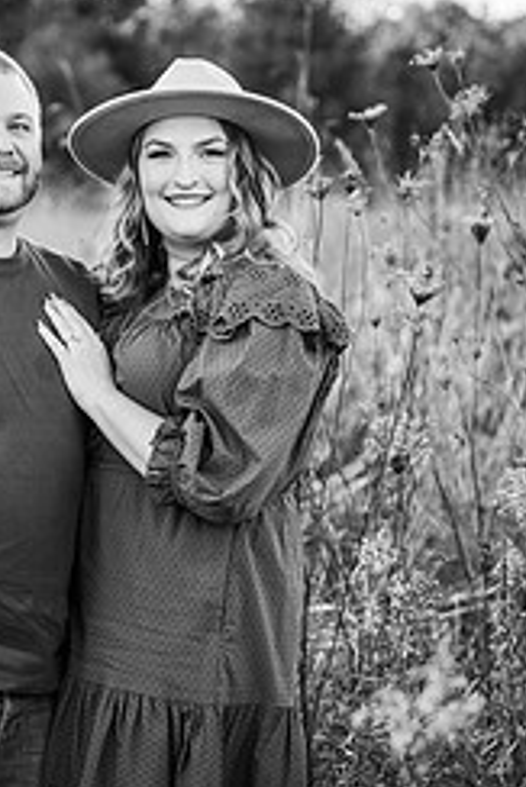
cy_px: 419
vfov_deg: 15.9
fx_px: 2823
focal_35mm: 129
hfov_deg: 10.6
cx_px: 77
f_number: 2.8
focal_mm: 70
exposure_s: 1/320
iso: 250
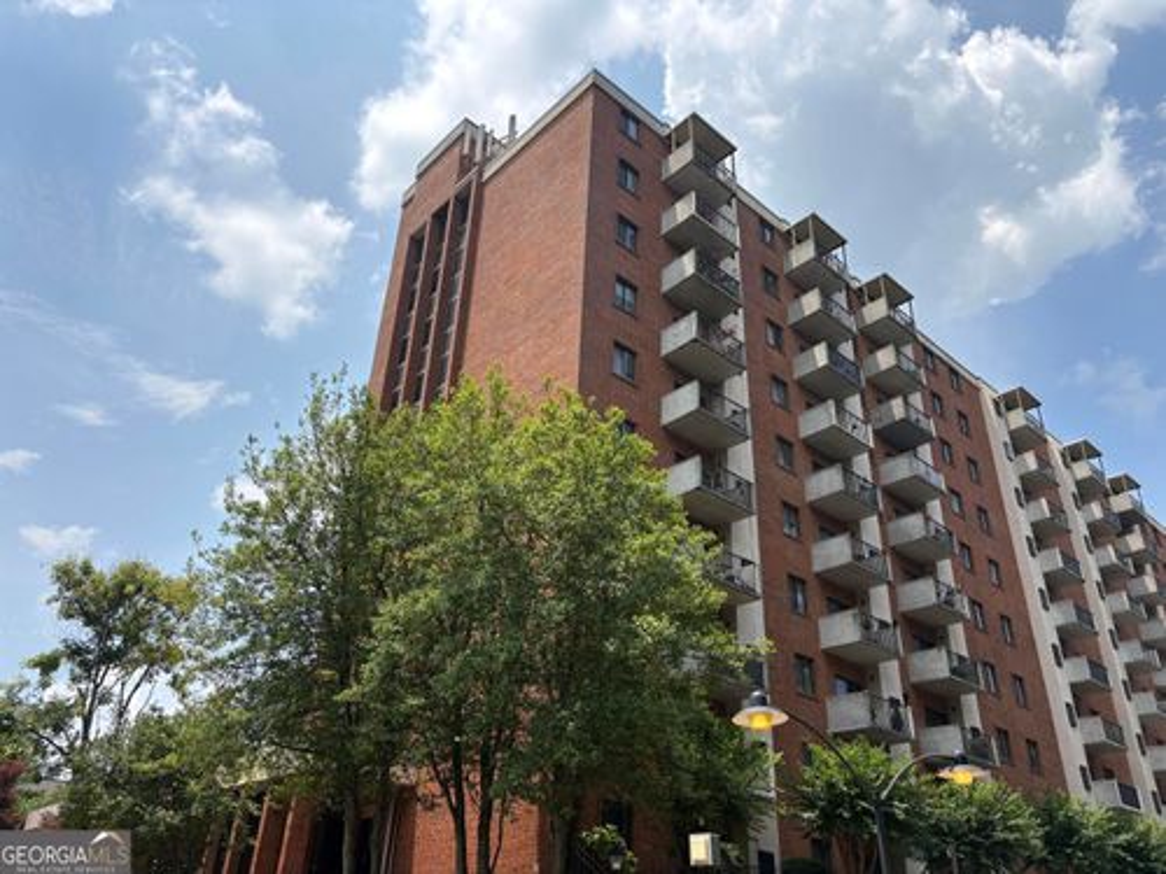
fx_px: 876
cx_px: 583
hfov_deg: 67.3
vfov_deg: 53.1
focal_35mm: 26
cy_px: 437
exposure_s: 1/3831
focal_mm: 5.96
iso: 50
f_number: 1.6
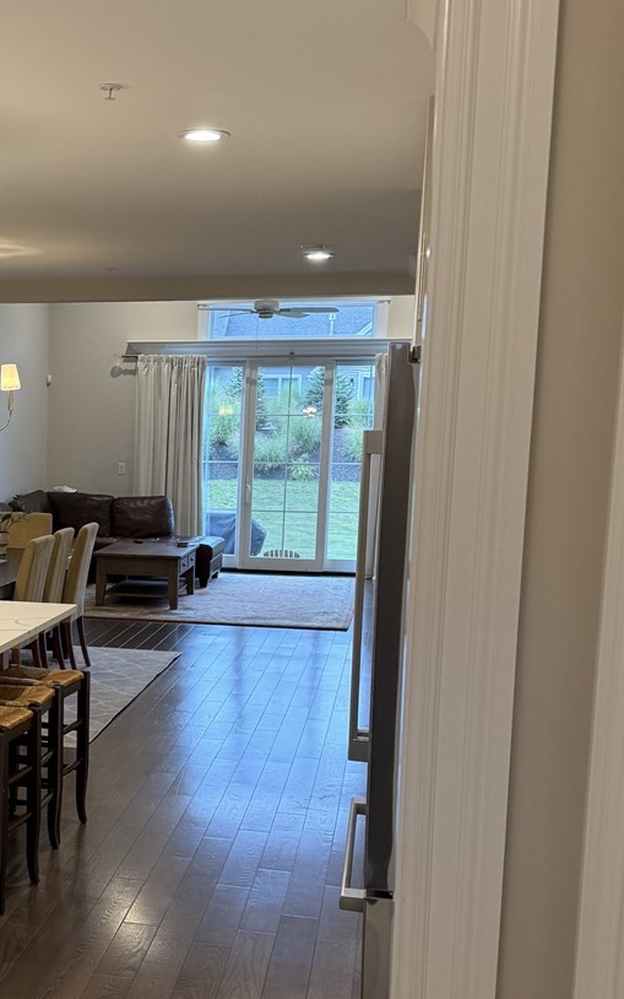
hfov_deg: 25.9
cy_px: 615
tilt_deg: -8.5
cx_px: 50
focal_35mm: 48
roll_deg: -0.3
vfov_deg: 41.6
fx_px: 1306
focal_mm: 6.76
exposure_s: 1/120
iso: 250
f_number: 1.78
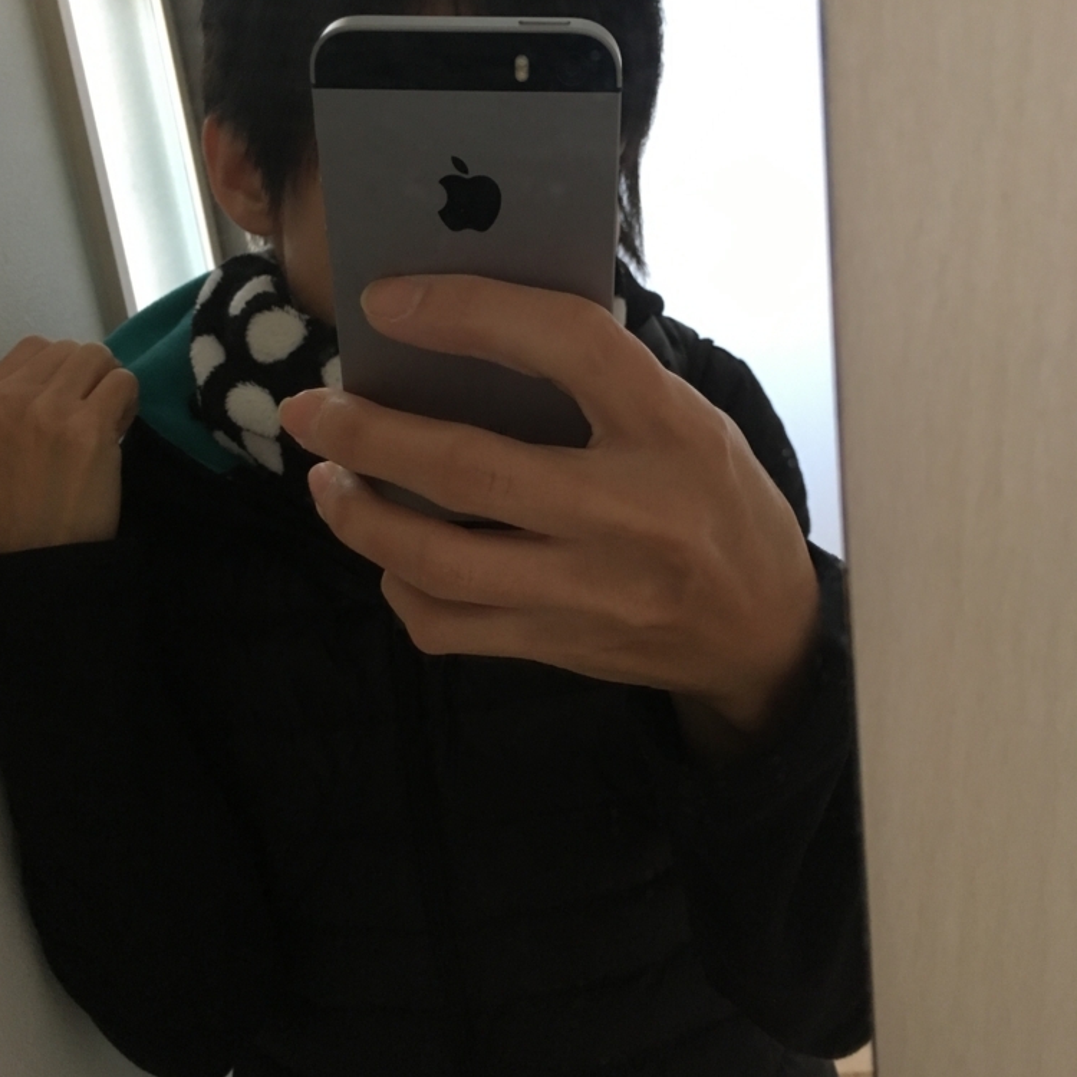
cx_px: 530
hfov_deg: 47.2
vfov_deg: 47.1
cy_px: 470
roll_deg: +8.2
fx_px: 1232
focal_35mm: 35
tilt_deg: -16.3
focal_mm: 4.15
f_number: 2.2
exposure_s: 1/24
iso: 200
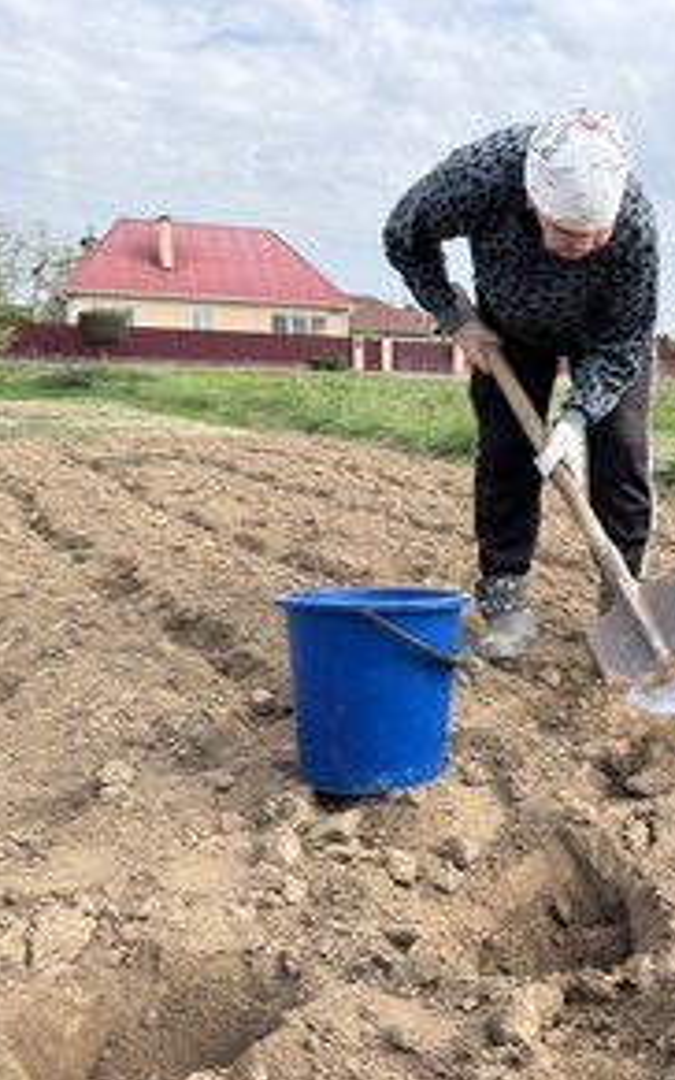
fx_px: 1030
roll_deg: -0.8
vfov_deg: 55.3
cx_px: 586
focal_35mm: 35
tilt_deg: -9.8
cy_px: 549
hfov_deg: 34.6
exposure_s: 1/2331
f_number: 1.78
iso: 80
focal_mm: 6.76
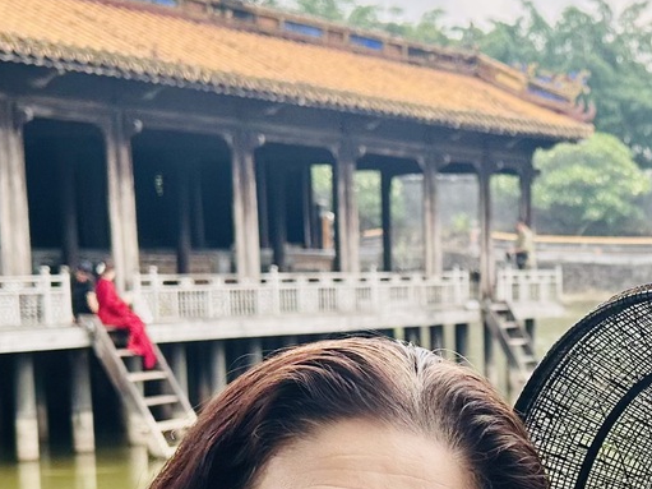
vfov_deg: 15.3
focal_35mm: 94
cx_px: 725
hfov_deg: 19.9
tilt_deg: -7.6
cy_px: 545
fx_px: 1770
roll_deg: +0.0
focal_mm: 6.86
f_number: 1.78
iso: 80
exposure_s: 1/415
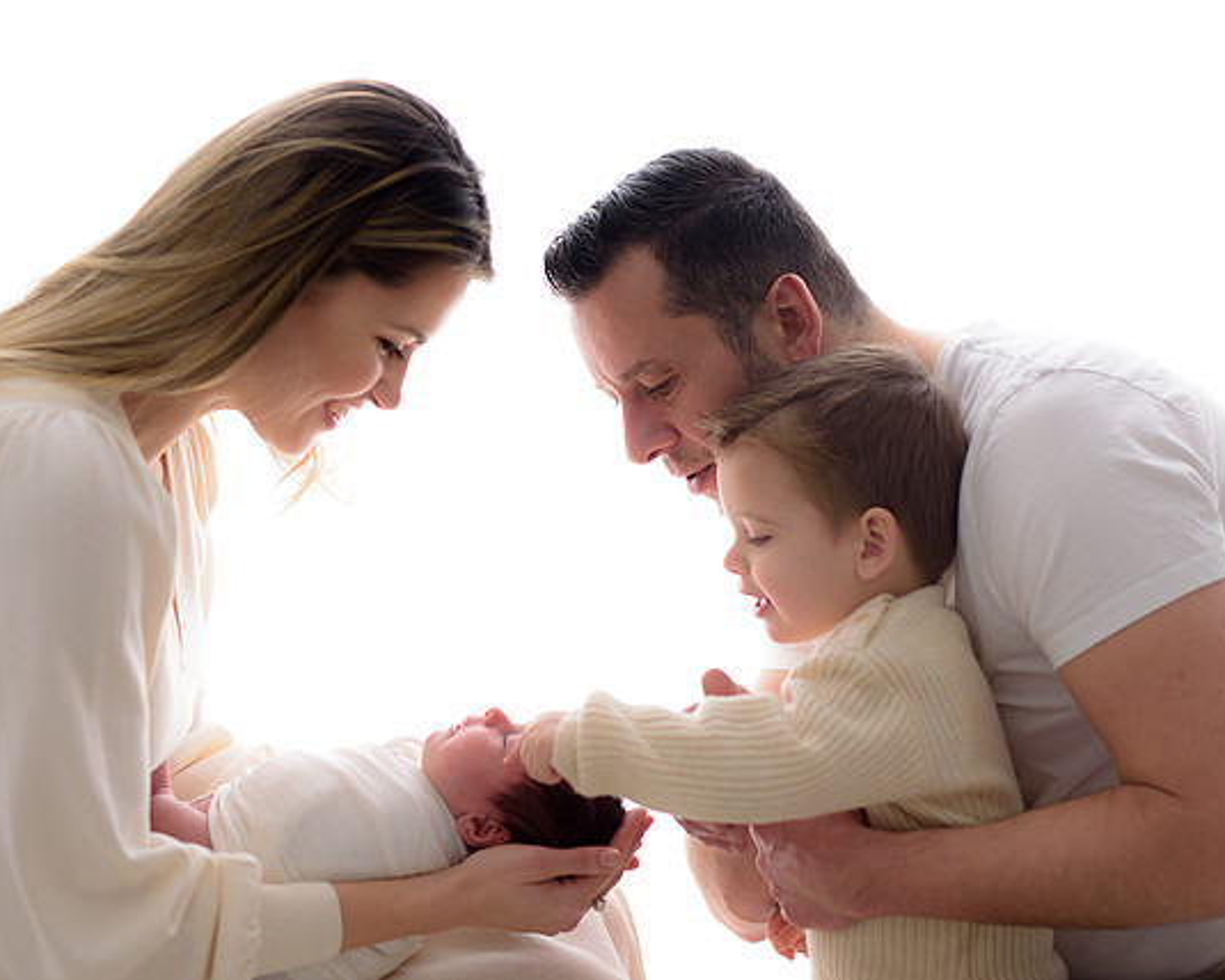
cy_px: 502
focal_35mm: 74
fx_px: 2683
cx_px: 580
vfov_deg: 20.7
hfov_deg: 25.7
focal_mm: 50
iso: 100
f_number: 2
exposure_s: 1/160
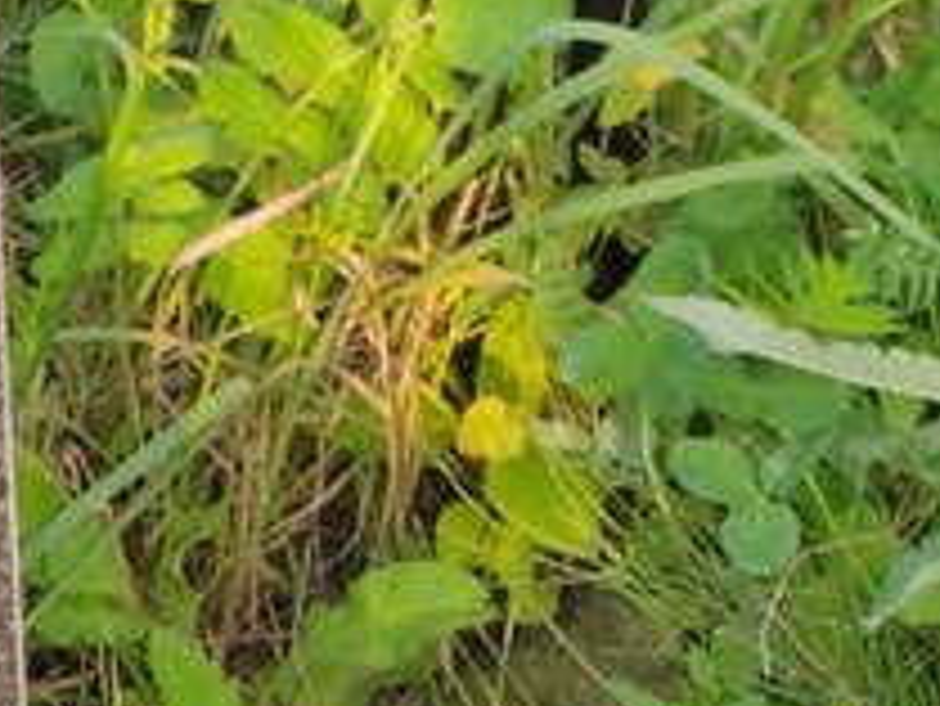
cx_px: -355
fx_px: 7390
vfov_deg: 5.5
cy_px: 468
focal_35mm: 272
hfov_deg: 7.2
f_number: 1.9
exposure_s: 1/140
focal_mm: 5.52
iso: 100
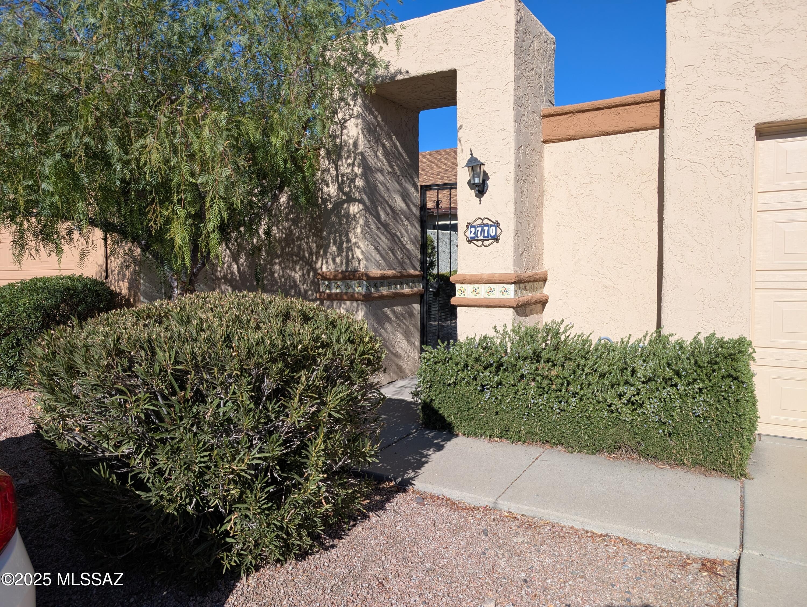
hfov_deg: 71.5
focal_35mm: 24
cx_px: 404
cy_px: 304
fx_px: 560
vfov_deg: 56.9
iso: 21
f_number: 1.68
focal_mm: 6.9
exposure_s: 1/1484
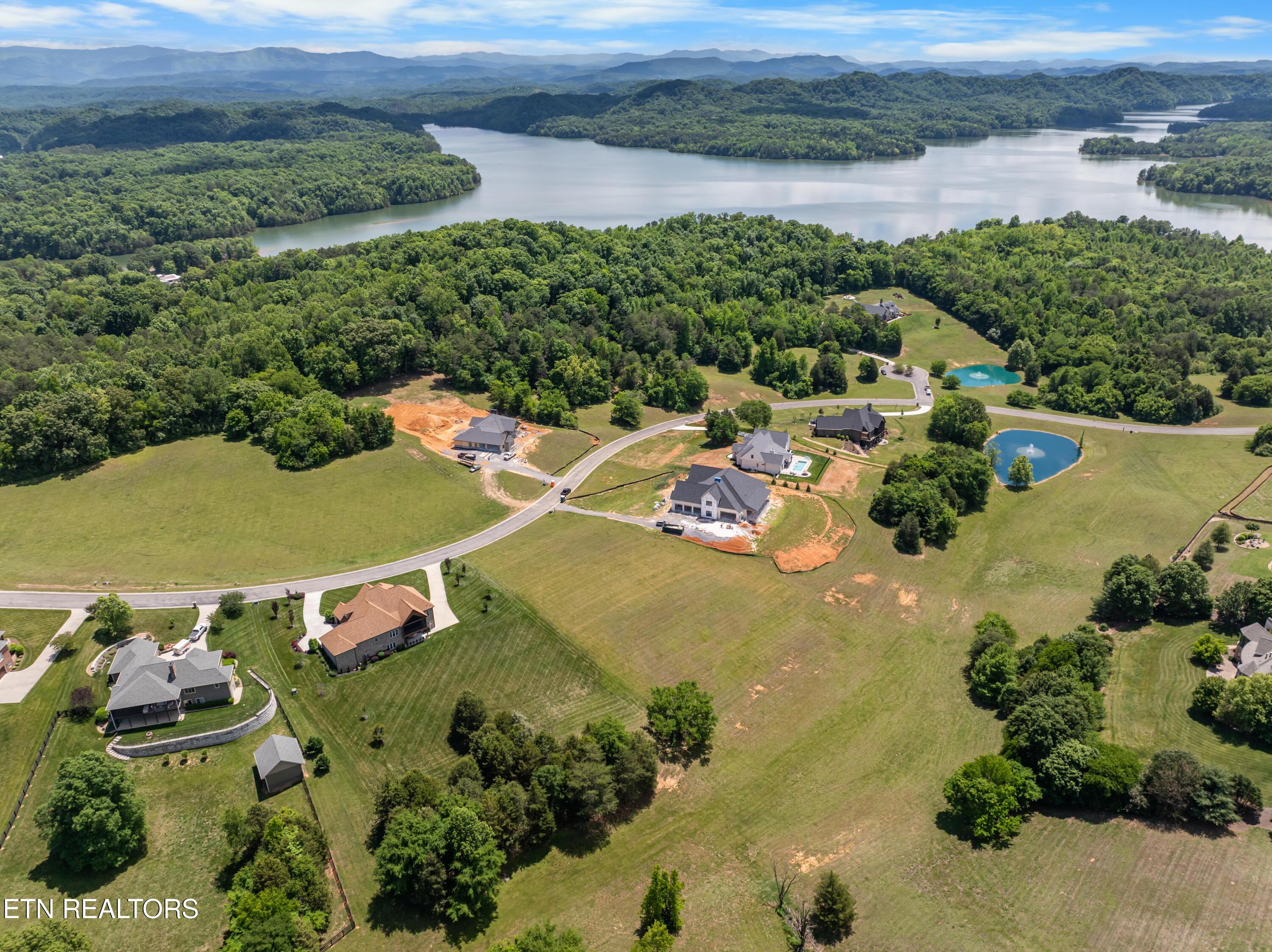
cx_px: 636
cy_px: 476
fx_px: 881
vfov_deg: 56.8
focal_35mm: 24
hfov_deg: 71.6
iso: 120
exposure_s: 1/60
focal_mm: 12.29
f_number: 2.8
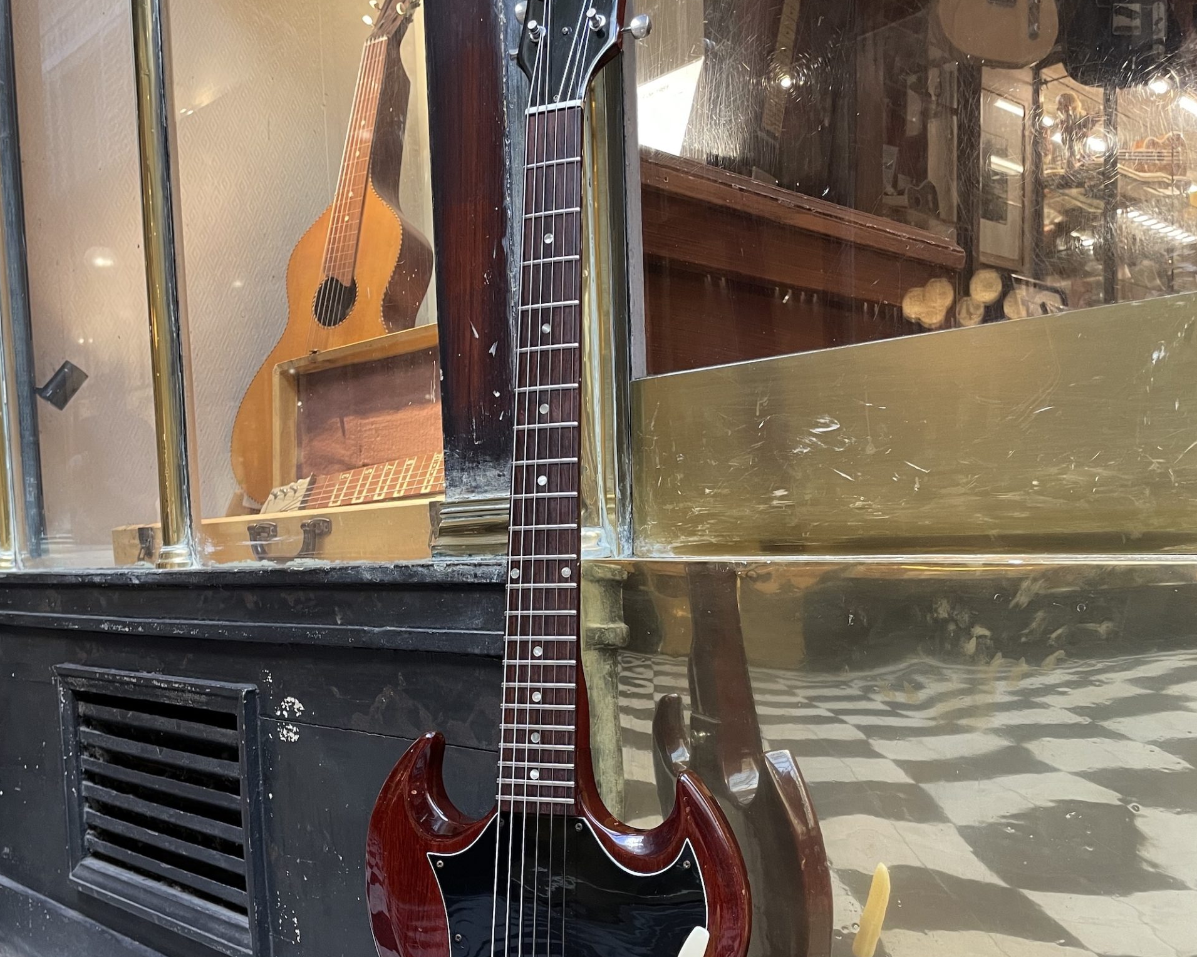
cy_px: 654
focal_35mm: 34
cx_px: 599
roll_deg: +2.0
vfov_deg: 42.6
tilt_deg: -4.9
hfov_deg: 52.8
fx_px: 1205
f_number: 1.6
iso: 160
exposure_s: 1/50
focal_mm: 4.2
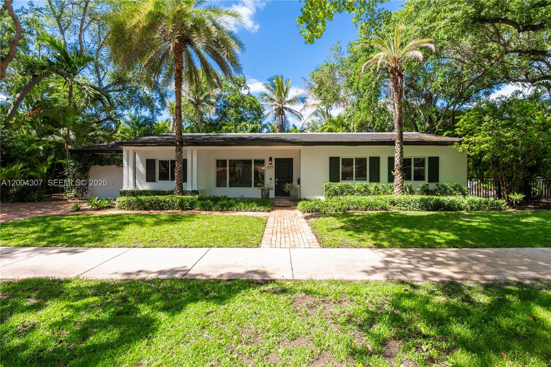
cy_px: 184
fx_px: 252
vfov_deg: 72.0
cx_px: 276
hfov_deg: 95.0
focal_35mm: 16
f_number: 9
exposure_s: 1/160
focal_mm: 11
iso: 250
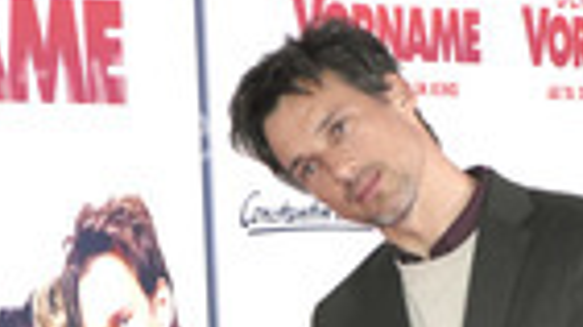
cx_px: 451
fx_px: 4278
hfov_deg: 7.8
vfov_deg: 4.3
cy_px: 762
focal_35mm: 277
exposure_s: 1/160
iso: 3200
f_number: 6.3
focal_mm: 62
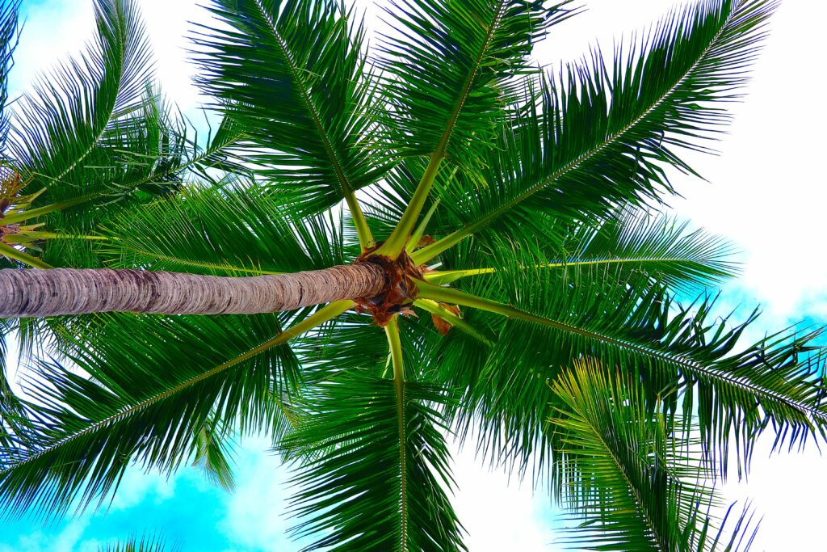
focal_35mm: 82
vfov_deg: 16.6
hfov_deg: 24.6
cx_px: 414
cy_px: 276
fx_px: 1895
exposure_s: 1/1000
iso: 400
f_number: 4.5
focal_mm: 55
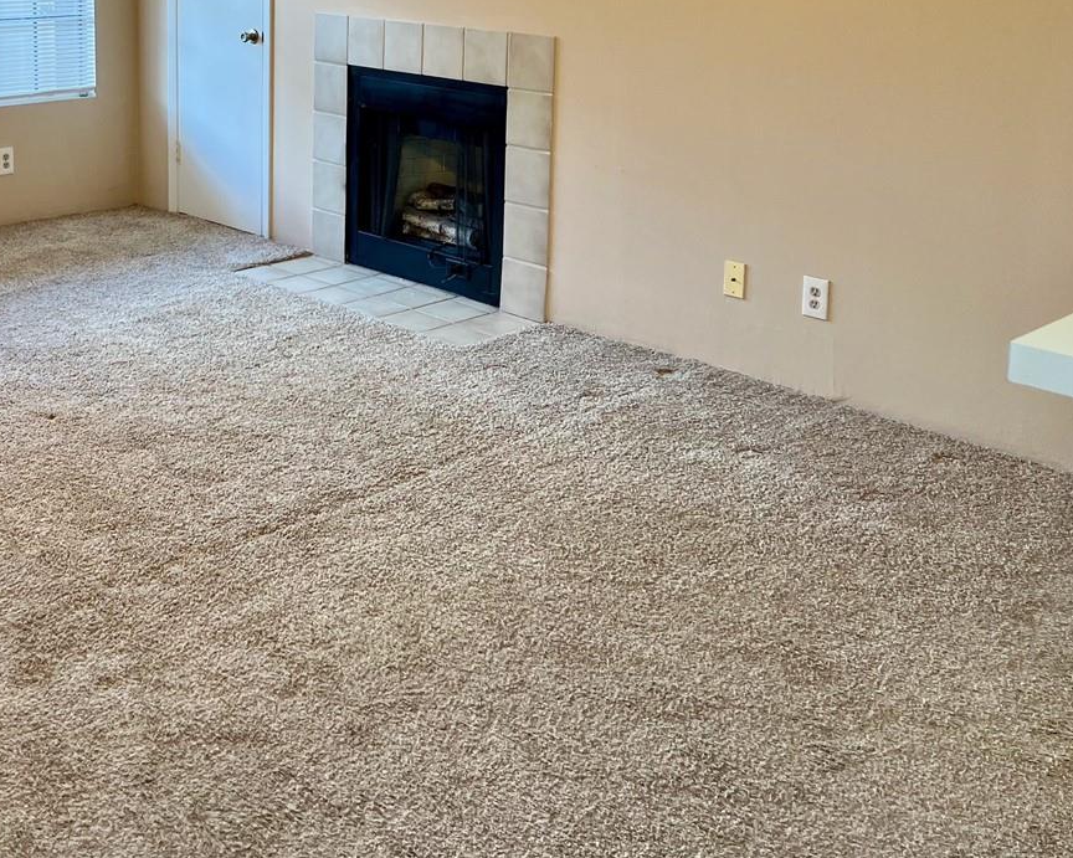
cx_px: 227
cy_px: 135
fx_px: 1492
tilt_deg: -10.3
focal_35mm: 47
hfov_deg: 38.2
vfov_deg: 31.0
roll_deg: -0.8
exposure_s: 1/60
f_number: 1.5
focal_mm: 5.7
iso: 64
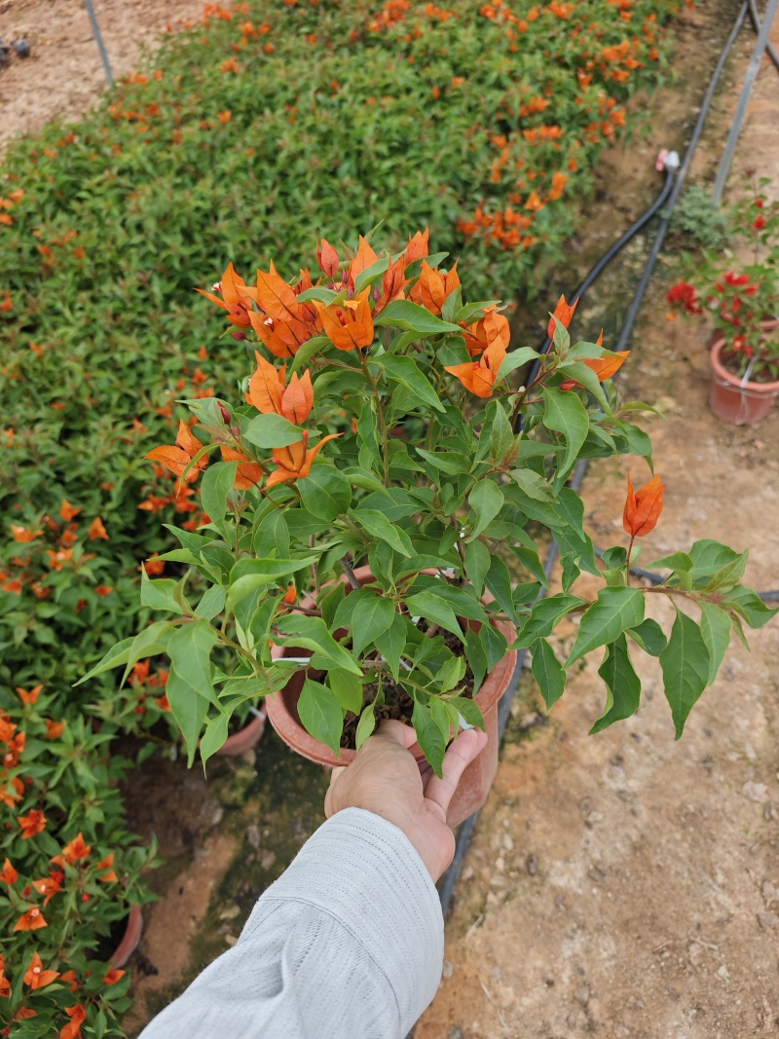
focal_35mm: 23
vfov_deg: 73.9
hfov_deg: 58.9
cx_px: 390
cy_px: 520
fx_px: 690
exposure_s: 1/799
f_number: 1.6
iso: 50
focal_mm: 6.55
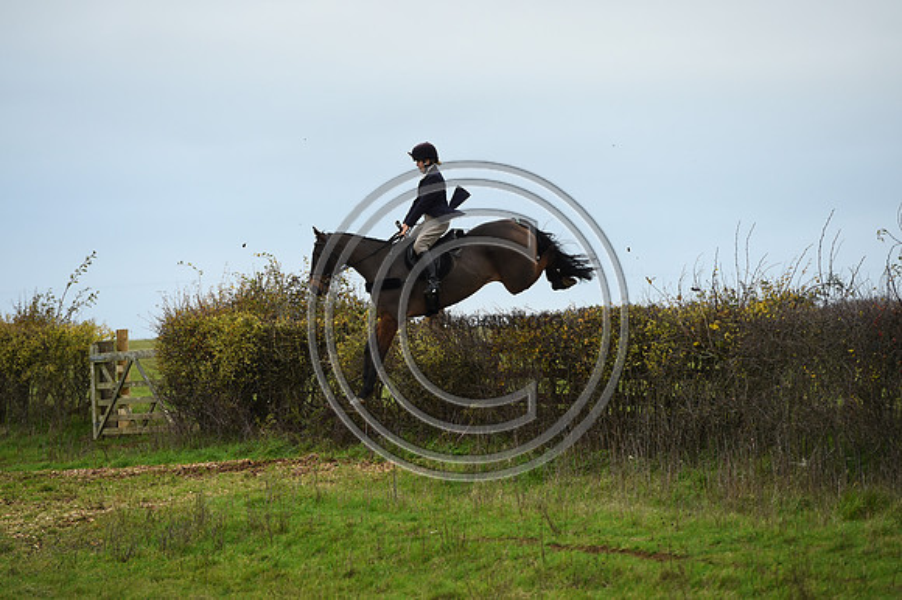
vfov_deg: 6.9
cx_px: 451
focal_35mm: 200
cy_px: 300
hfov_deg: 10.3
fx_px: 5008
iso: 1400
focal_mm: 200
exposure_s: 1/1000
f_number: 5
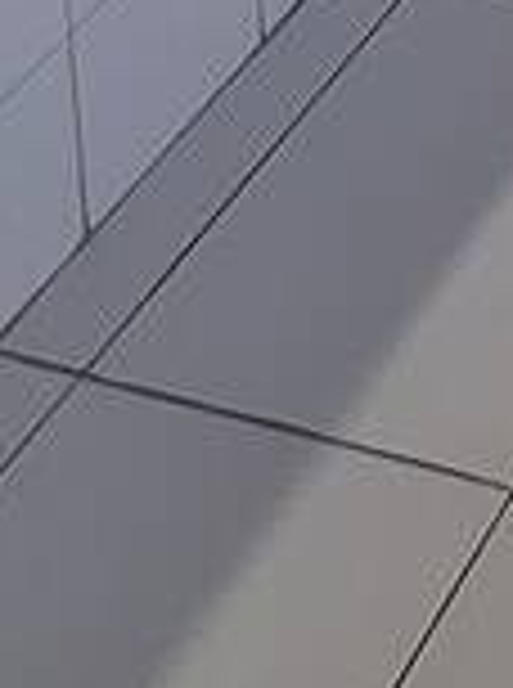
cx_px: 1377
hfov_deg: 11.7
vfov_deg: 10.9
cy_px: -1475
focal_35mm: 92
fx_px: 1826
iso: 100
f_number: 2.2
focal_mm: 1.74
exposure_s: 1/50
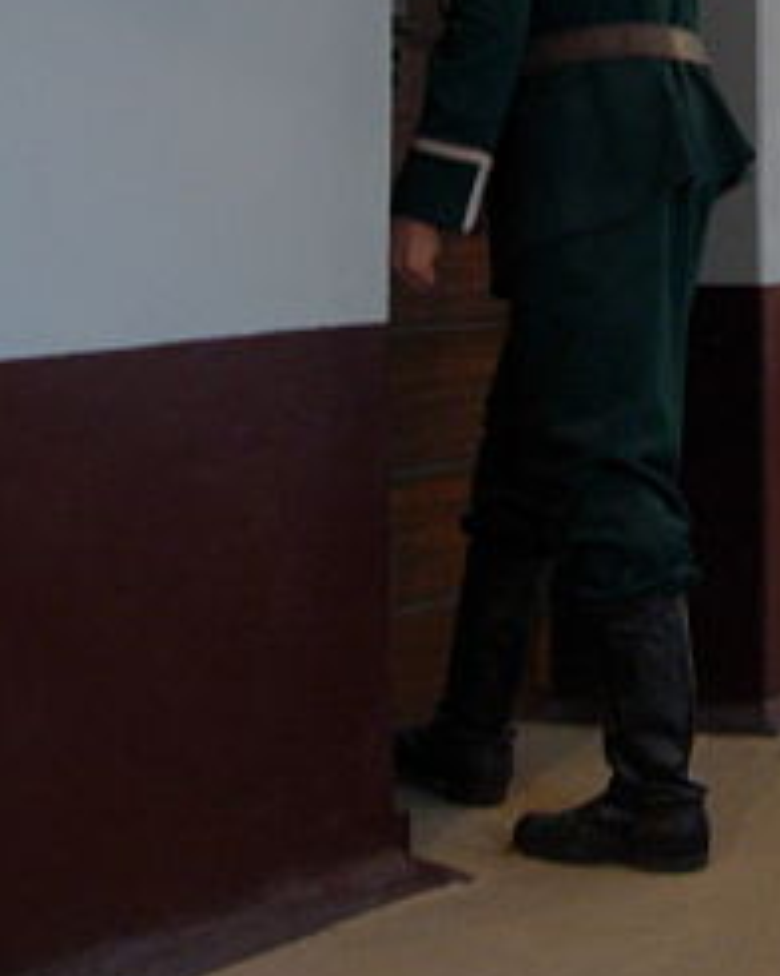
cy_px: 112
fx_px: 2626
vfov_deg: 20.6
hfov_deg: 15.9
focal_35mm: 91
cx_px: 1055
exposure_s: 1/4
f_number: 2.8
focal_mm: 7.8
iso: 154
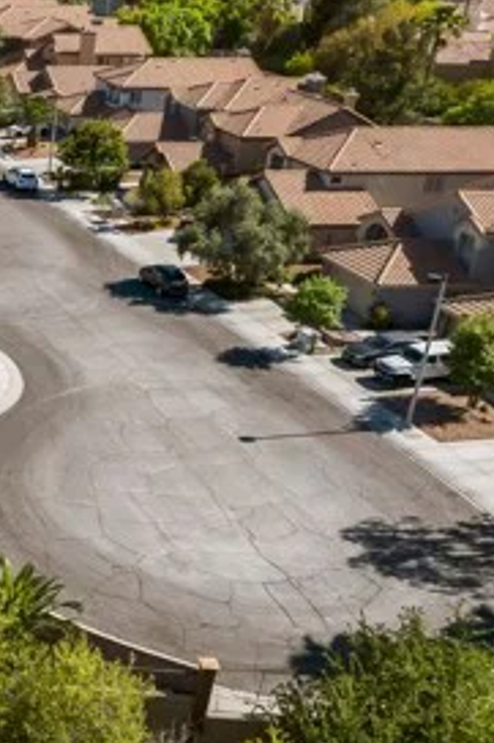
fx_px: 1133
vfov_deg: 36.3
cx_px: -295
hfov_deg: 20.3
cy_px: 378
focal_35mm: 55
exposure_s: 1/240
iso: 120
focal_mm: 12.29
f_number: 2.8
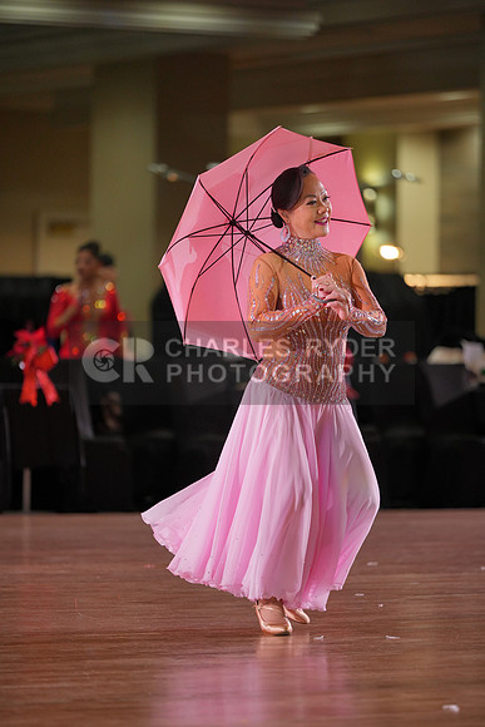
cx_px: 242
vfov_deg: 10.8
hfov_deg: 7.2
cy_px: 364
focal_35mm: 191
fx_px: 3857
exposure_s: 1/400
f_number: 2.8
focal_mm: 191
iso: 1000
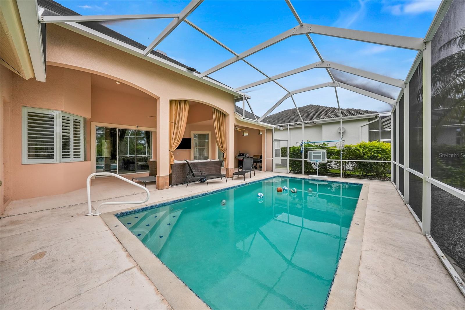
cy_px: 155
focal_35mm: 12
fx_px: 155
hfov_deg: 112.6
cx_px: 232
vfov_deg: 90.1
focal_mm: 12
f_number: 7.1
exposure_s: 1/640
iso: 800
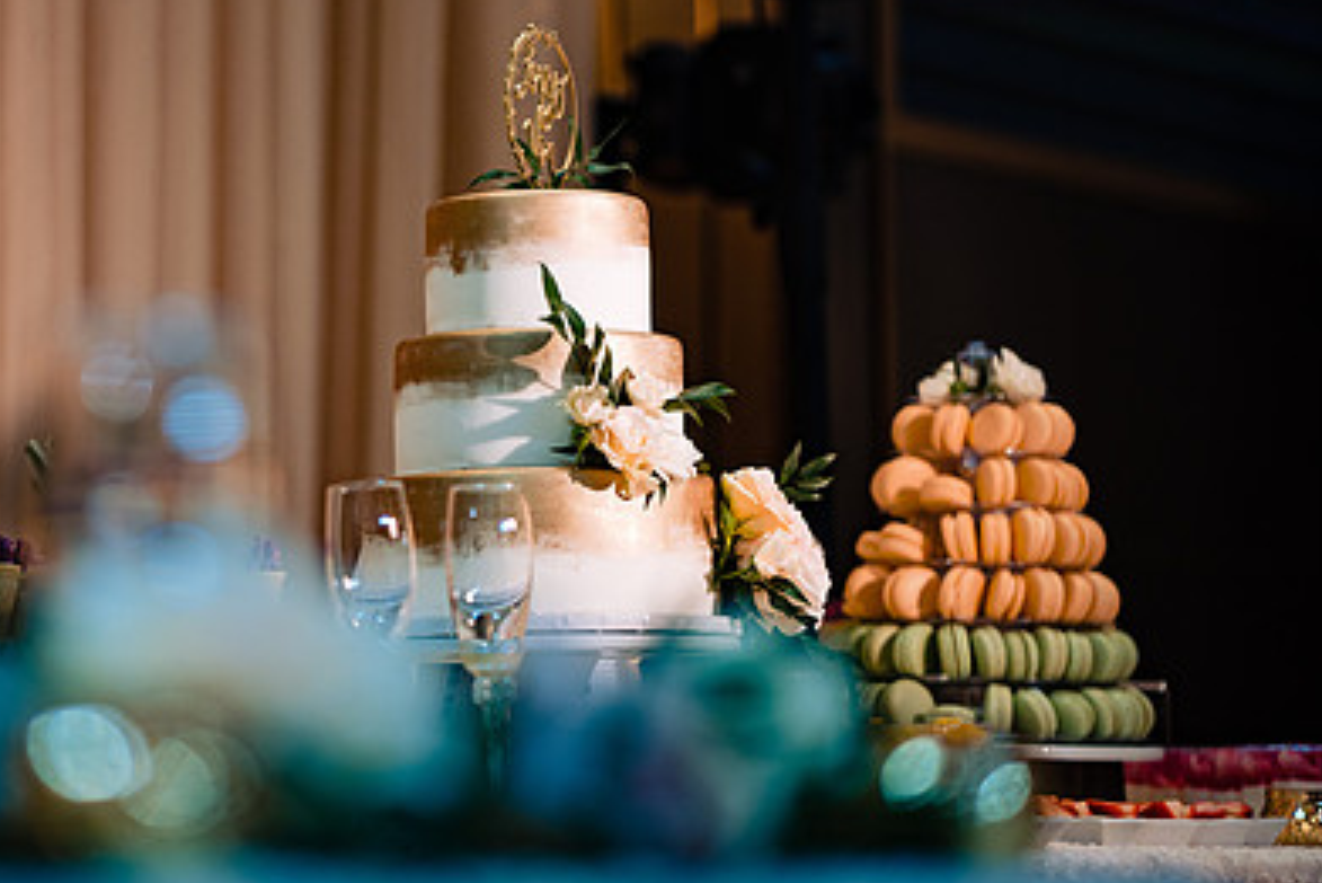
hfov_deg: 16.2
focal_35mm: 126
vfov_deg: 10.9
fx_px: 4628
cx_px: 358
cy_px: 310
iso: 500
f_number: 1.8
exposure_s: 1/320
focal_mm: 85
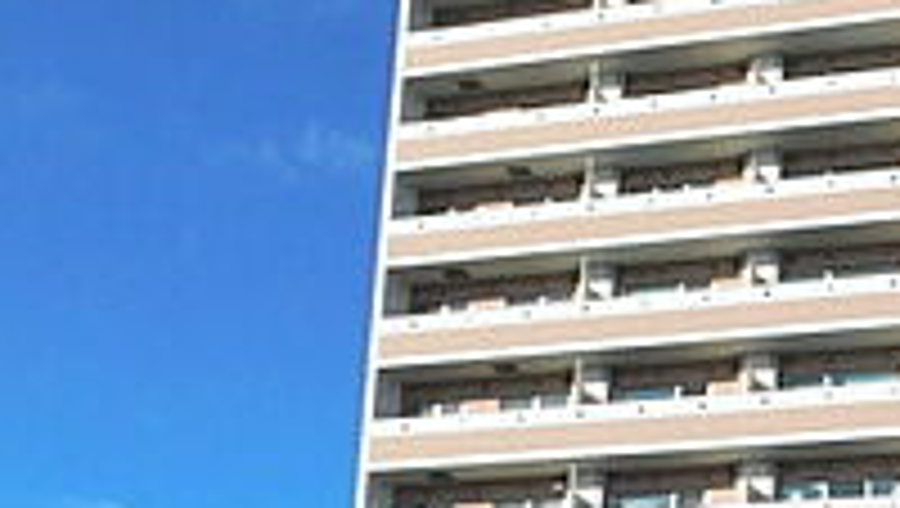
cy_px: 526
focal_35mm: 80
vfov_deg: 14.9
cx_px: 783
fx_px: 1911
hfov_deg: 25.8
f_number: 6
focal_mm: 4
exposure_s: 1/800
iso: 125
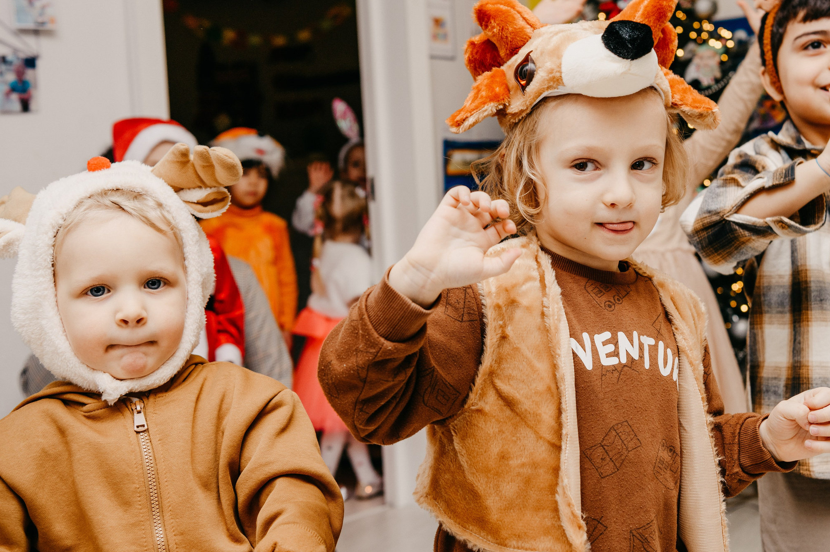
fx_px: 1359
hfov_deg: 33.7
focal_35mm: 59
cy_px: 223
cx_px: 529
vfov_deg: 22.9
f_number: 4.5
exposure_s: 1/160
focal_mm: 44
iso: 320
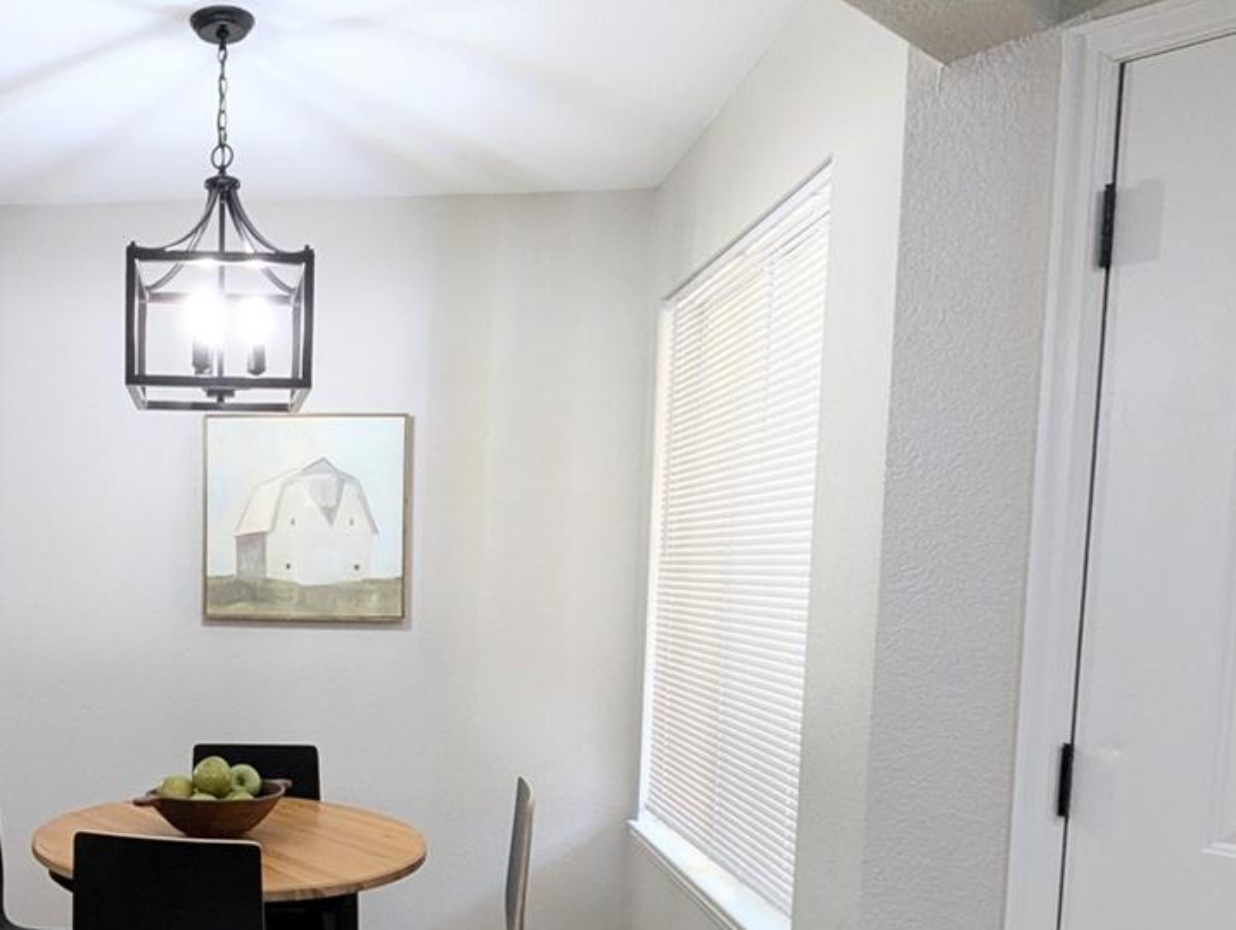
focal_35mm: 29
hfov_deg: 56.6
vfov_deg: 47.2
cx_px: 226
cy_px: 648
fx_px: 1037
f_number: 2.2
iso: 63
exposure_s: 1/60
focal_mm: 1.95
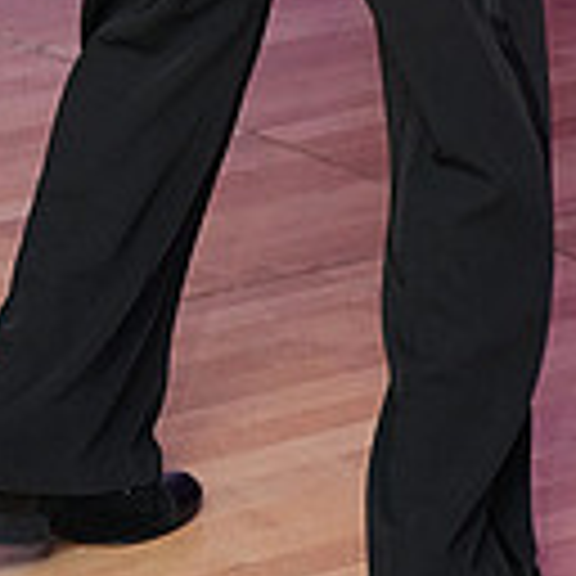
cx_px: 596
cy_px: -450
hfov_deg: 6.5
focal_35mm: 269
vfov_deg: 6.4
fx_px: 5064
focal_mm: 70
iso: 5000
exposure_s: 1/250
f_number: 5
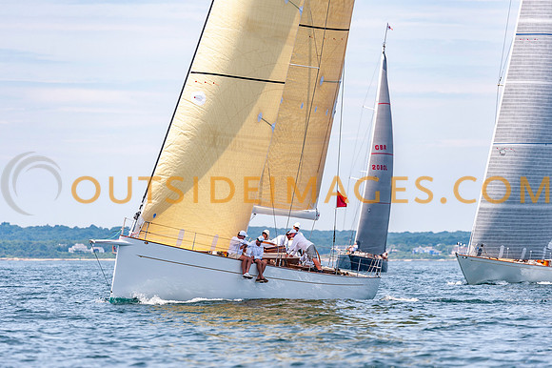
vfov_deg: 4.3
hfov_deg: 6.5
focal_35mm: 316
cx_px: 276
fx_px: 4843
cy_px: 184
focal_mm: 300
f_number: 5
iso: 250
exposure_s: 1/2000
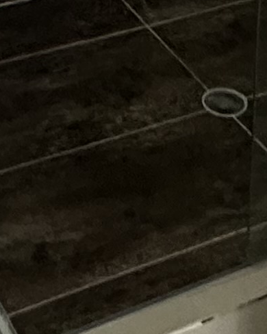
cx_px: 91
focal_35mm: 113
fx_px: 1117
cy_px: -457
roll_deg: -1.3
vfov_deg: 13.1
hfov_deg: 13.6
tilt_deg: -6.9
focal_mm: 2.22
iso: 500
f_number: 2.2
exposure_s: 1/60
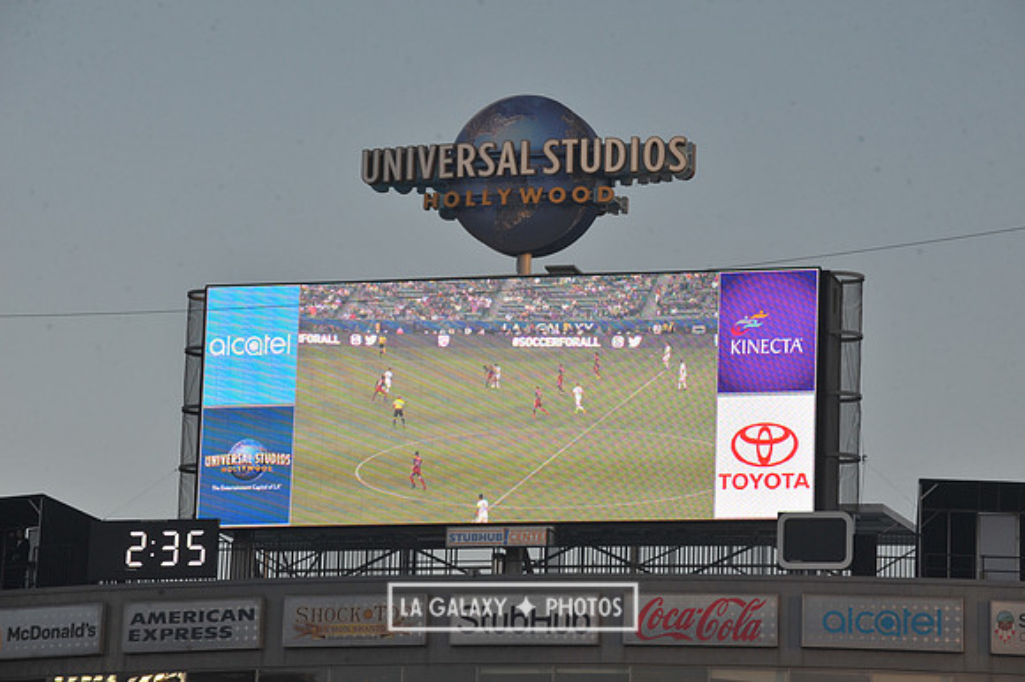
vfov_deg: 7.8
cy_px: 341
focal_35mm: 175
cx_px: 512
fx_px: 4980
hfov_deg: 11.8
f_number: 11
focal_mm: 175
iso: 800
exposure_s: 1/500
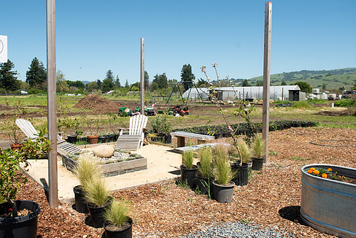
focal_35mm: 29
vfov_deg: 44.9
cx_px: 151
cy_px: 110
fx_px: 287
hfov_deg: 63.3
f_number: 4.5
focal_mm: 24
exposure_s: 1/5000
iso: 500
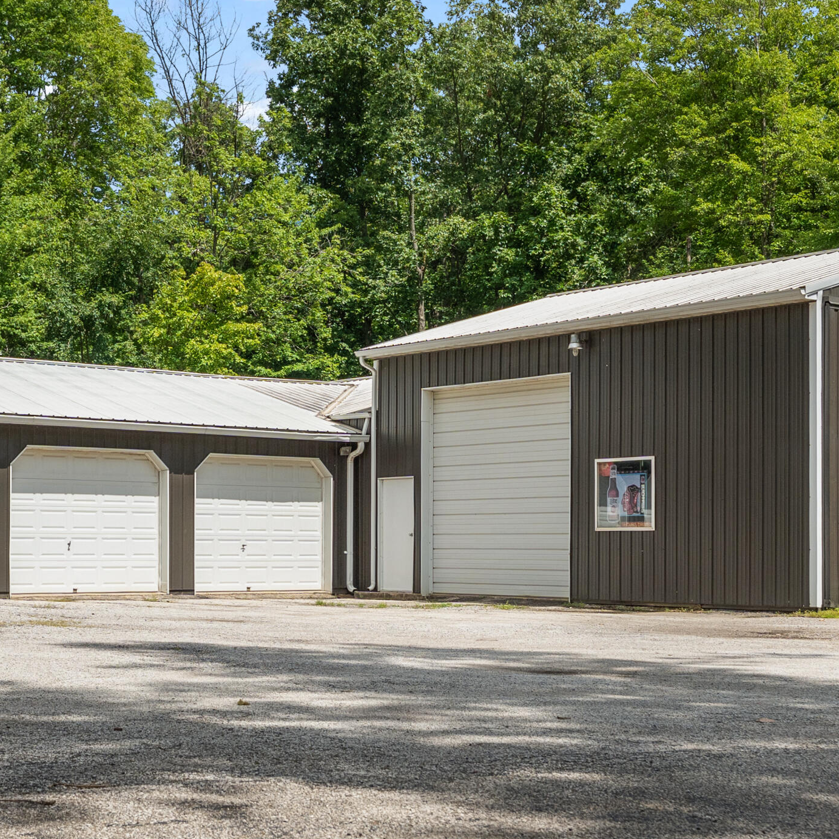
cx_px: 292
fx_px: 1618
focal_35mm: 59
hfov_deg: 28.9
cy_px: 522
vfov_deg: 29.0
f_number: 5
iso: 400
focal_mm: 21.9
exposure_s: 1/640
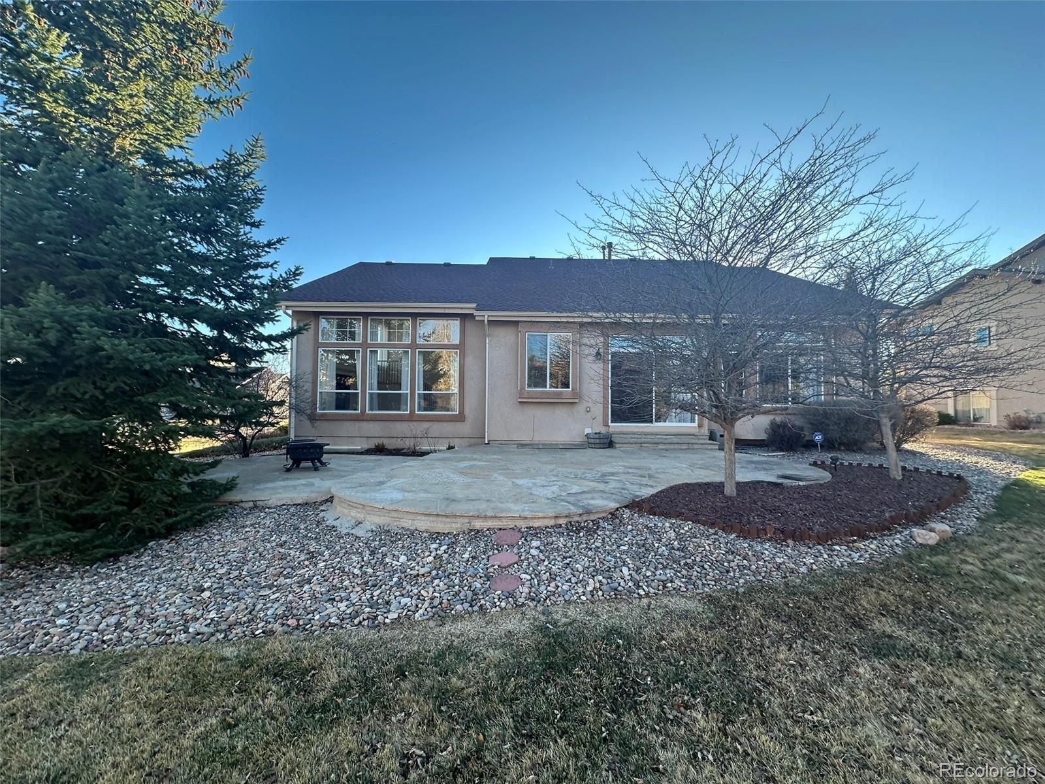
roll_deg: -1.2
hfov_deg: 102.1
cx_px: 522
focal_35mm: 14
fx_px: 423
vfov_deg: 85.7
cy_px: 392
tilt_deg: +1.8
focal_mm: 2.22
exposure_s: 1/203
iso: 40
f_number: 2.2
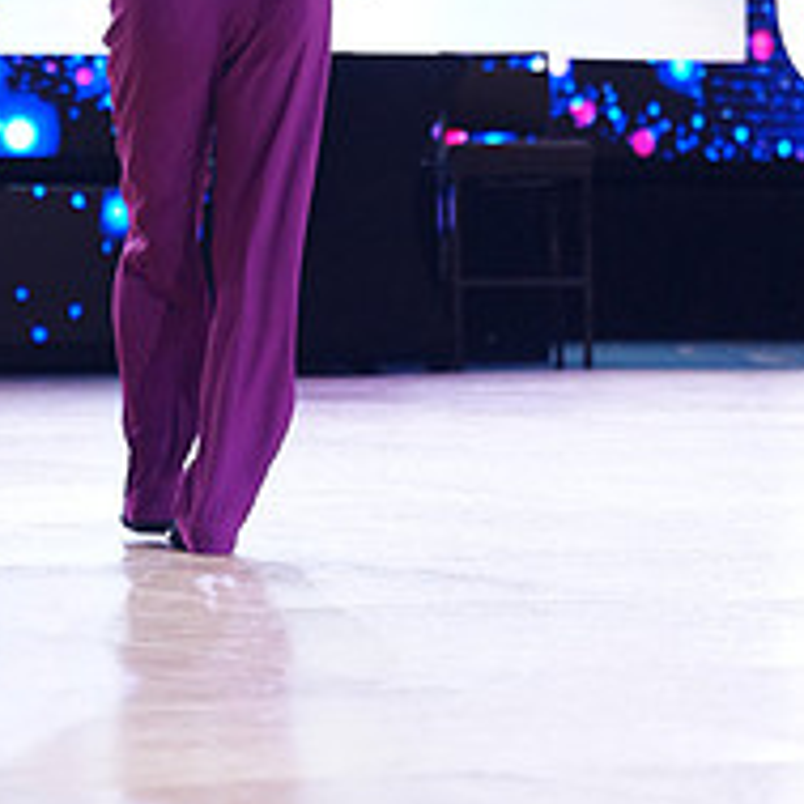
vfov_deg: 7.2
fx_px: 6359
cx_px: 291
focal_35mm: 242
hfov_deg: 7.2
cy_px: -255
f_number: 2.8
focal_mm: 93
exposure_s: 1/400
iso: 2000
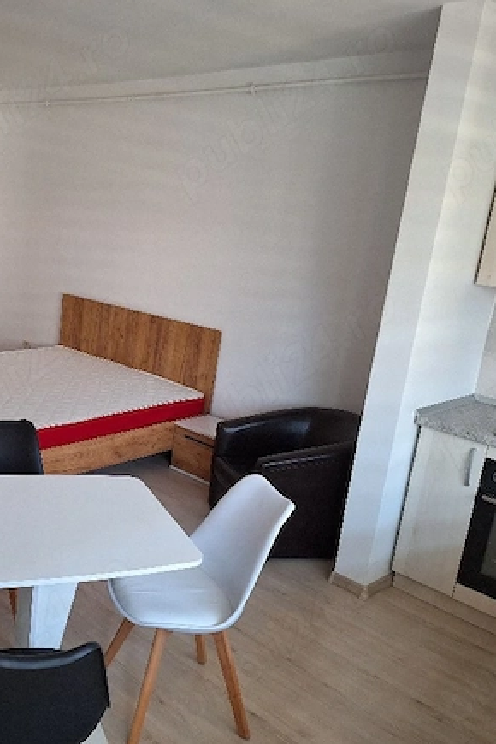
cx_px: 87
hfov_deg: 38.2
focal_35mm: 33
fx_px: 682
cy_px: 383
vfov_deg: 57.2
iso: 160
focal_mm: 5.54
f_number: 1.8
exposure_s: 1/50
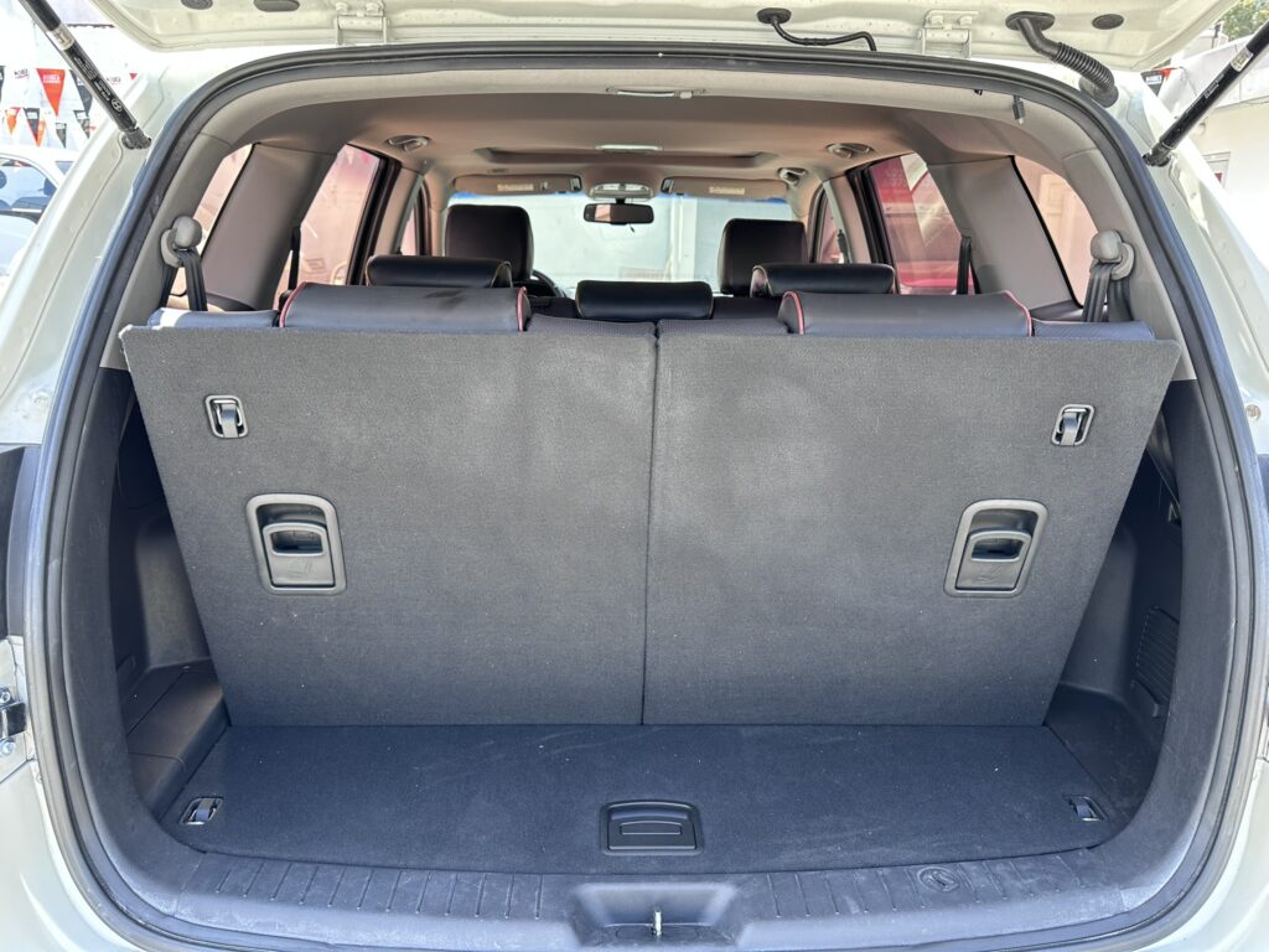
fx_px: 880
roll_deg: -1.1
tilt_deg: -15.4
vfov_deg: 56.8
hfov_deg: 71.6
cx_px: 634
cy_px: 476
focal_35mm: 24
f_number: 1.78
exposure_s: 1/172
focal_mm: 6.86
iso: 100
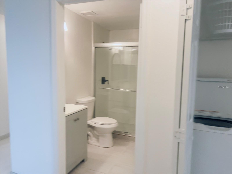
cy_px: 87
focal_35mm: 26
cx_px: 116
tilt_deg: -4.8
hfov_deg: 67.3
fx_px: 174
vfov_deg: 53.1
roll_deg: -2.9
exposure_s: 1/60
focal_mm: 5.7
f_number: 1.5
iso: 250
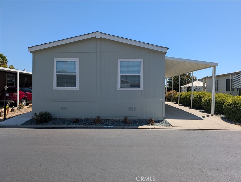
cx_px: 120
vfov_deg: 56.9
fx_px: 167
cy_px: 91
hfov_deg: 71.5
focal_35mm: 24
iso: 21
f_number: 1.68
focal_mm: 6.9
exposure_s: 1/1058
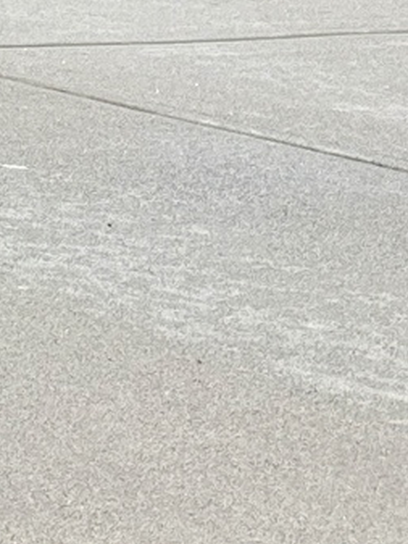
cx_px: -882
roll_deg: +0.3
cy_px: -465
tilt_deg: +2.2
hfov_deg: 7.7
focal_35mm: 164
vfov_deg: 11.1
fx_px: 2576
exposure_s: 1/5348
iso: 80
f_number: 1.78
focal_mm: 6.76
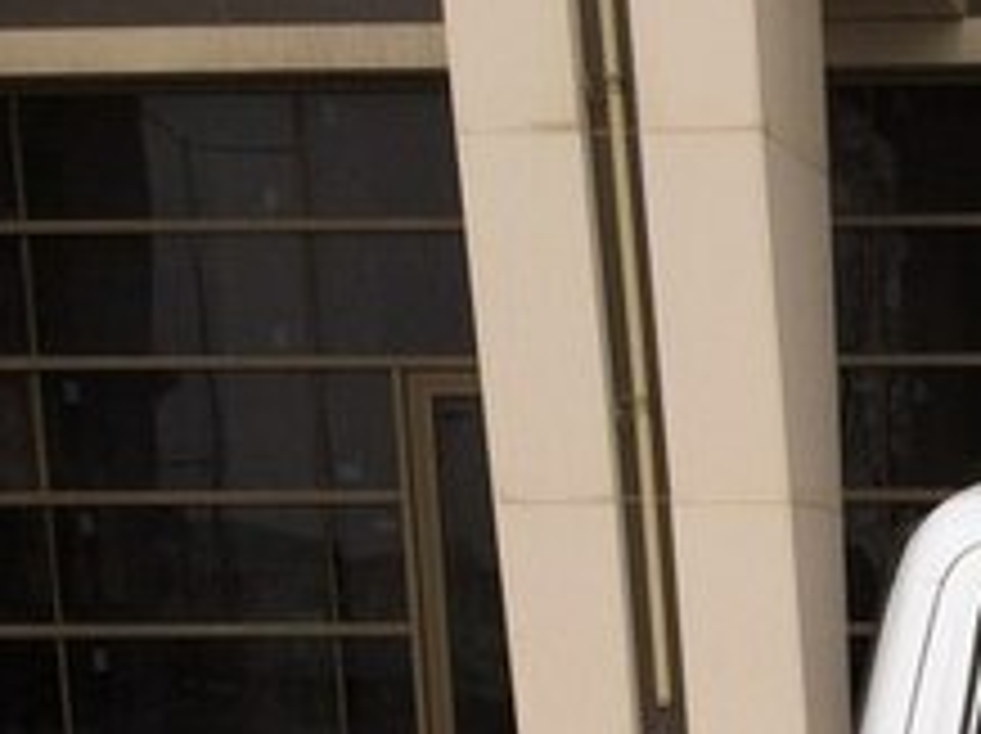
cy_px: 1060
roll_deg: -1.9
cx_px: 1368
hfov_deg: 19.9
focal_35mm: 88
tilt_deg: -11.0
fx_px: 2491
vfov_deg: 15.6
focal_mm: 4.15
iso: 32
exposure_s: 1/331
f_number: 2.2
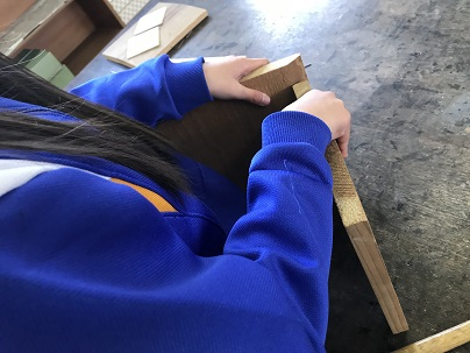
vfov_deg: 49.7
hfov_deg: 63.4
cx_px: 235
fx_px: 380
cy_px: 176
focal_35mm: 28
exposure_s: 1/30
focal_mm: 3.99
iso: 32
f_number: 1.8
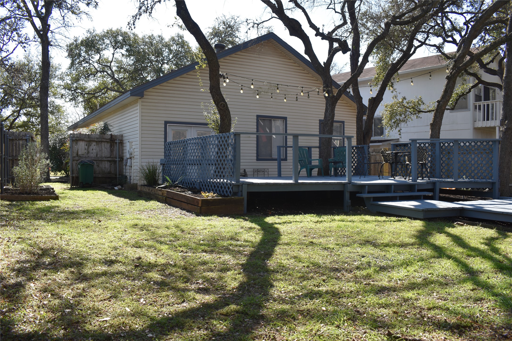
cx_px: 256
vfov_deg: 43.6
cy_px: 170
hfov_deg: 61.9
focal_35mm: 30
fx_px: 427
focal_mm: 20
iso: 100
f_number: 8
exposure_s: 1/125
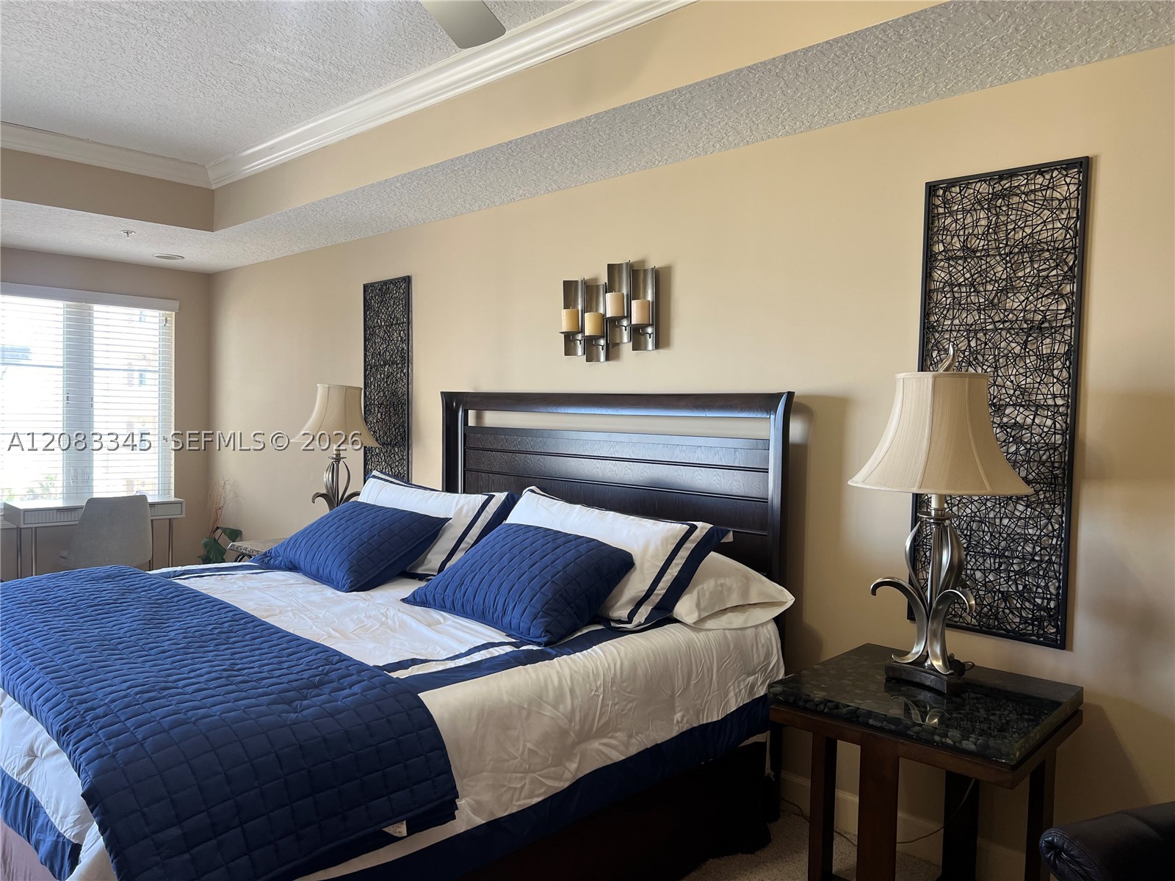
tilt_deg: -2.6
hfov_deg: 67.3
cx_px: 588
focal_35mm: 26
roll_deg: -1.1
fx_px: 883
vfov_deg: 53.1
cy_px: 440
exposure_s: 1/60
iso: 80
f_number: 1.5
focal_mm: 5.7
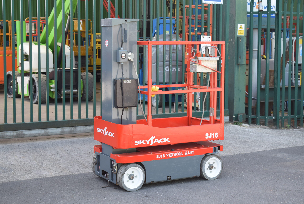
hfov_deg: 29.2
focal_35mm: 69
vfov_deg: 19.8
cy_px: 102
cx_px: 152
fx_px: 583
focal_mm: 46
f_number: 6.3
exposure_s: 1/160
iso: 400
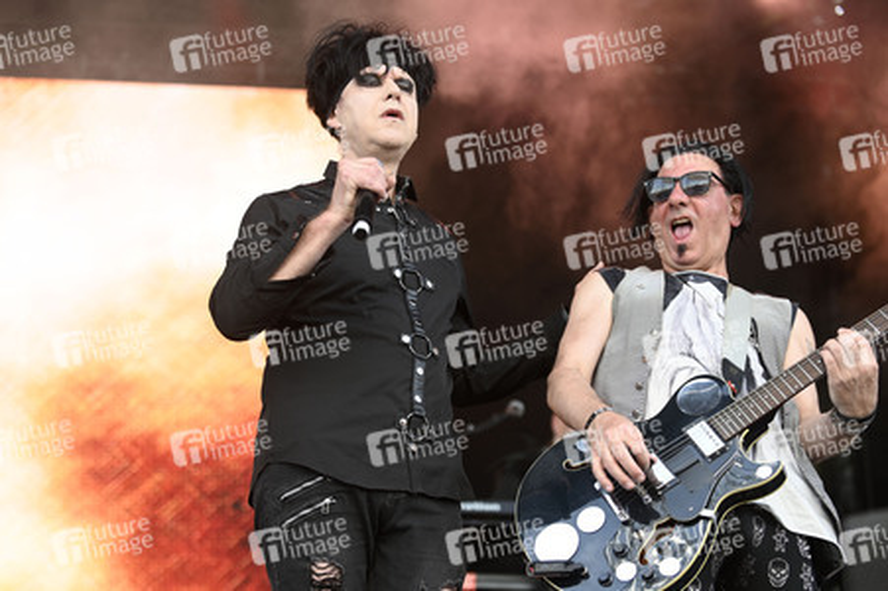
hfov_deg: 28.9
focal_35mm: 70
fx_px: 1725
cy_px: 296
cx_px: 444
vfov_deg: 19.4
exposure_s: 1/400
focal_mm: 70
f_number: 2.8
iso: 320
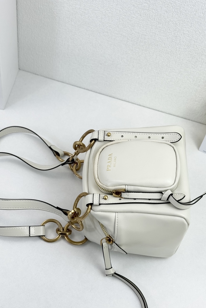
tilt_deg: -54.0
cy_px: 161
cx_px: 99
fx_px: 481
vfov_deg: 35.6
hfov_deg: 24.2
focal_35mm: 56
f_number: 1.78
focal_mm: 6.86
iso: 64
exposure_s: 1/1869
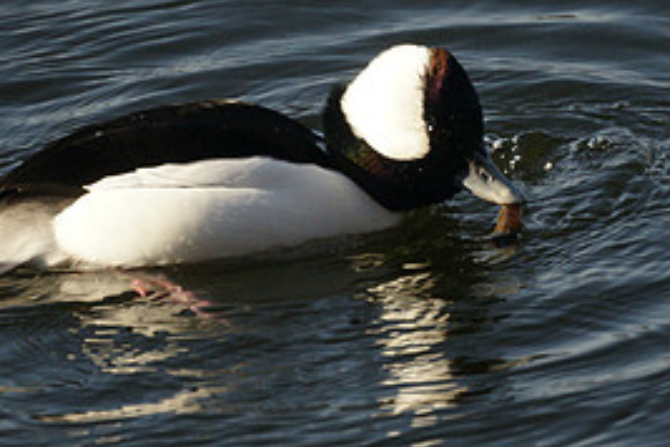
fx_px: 30278
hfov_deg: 1.3
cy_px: 157
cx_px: 399
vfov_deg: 0.8
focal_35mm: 1627
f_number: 8
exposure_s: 1/1000
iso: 640
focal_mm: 500
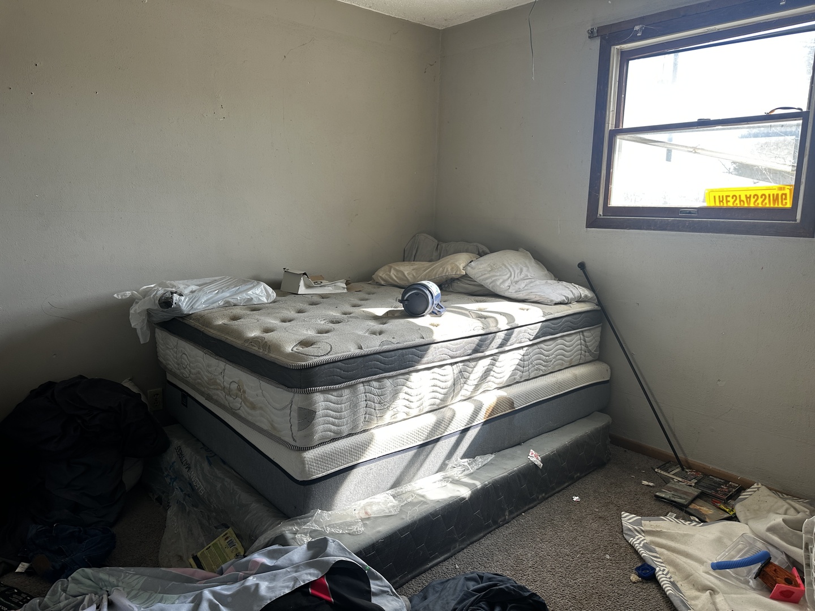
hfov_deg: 71.6
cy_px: 306
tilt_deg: -7.7
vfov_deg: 56.8
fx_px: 565
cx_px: 408
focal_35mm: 24
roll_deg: -1.2
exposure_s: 1/121
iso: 64
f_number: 1.78
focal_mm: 6.86
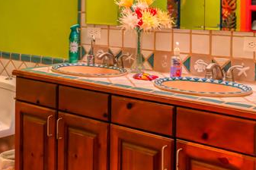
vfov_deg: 21.8
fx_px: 434
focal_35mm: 61
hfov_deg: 32.4
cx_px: 70
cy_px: 21
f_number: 2.8
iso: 800
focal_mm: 20
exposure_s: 1/125
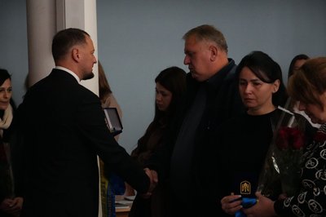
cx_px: 163
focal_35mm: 104
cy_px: 108
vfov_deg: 13.2
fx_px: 936
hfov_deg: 19.7
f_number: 5.6
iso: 6400
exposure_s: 1/250
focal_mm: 69
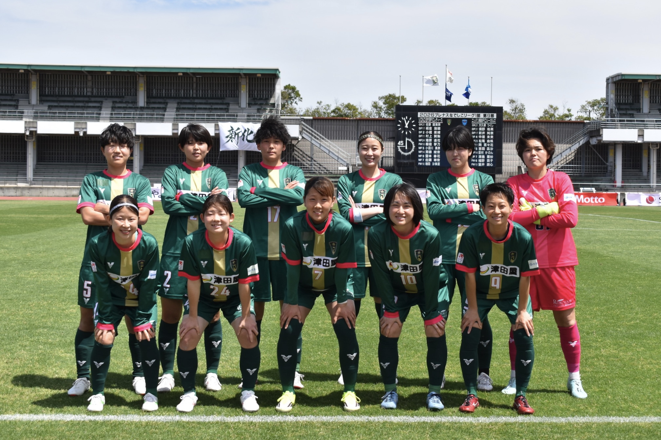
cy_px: 220
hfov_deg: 36.9
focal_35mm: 54
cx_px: 330
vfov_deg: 25.1
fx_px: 991
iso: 400
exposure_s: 1/1600
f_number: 6.3
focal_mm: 36
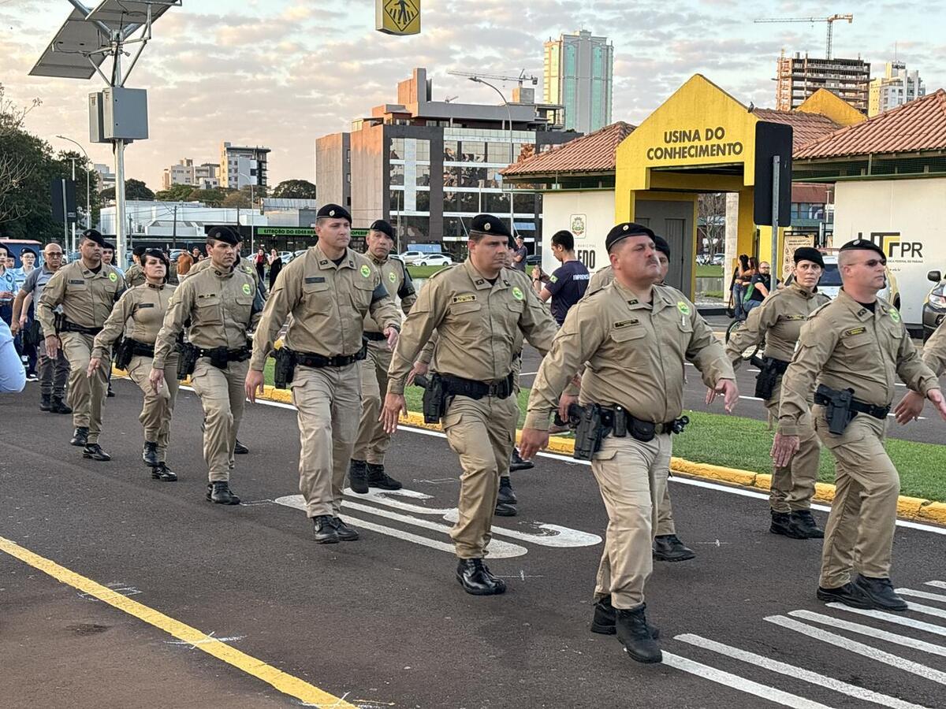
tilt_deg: -4.7
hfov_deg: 36.8
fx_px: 1421
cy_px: 354
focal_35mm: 52
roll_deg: -0.7
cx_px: 473
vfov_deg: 28.0
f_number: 1.6
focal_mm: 5.96
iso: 50
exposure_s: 1/103
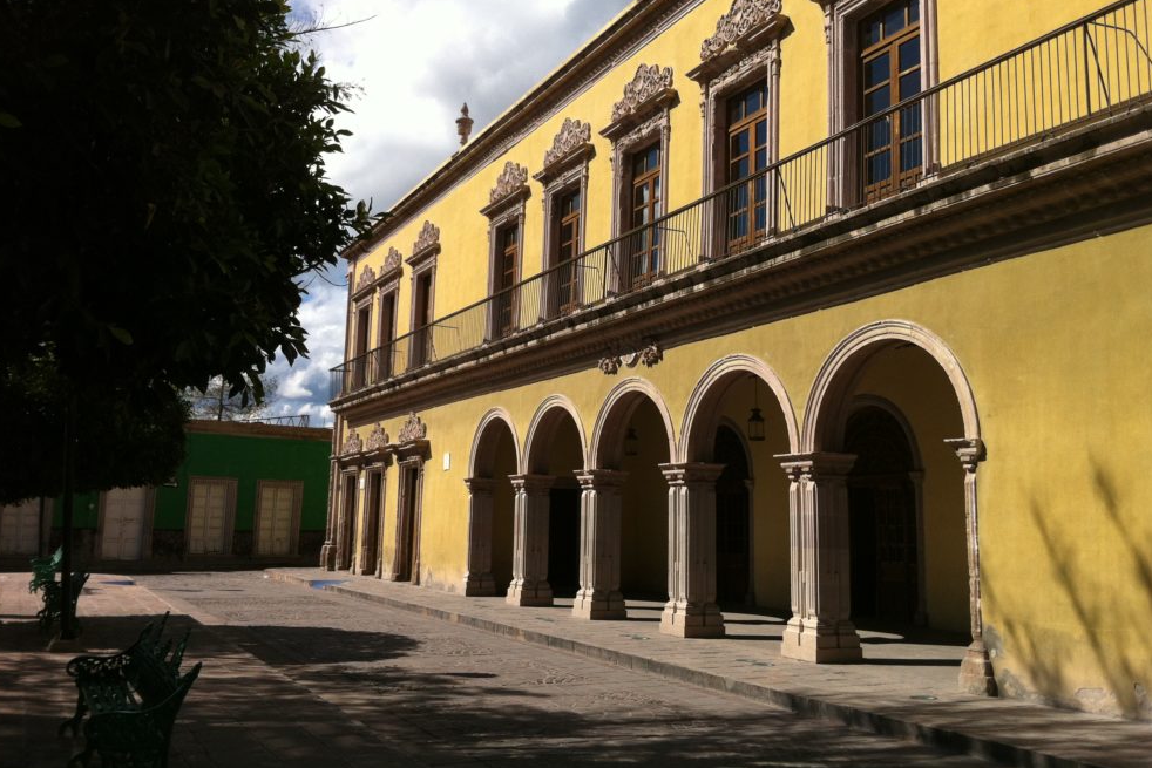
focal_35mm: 37
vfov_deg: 35.9
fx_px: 1184
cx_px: 571
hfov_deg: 51.9
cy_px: 336
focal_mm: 3.85
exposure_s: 1/1676
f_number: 2.8
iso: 80
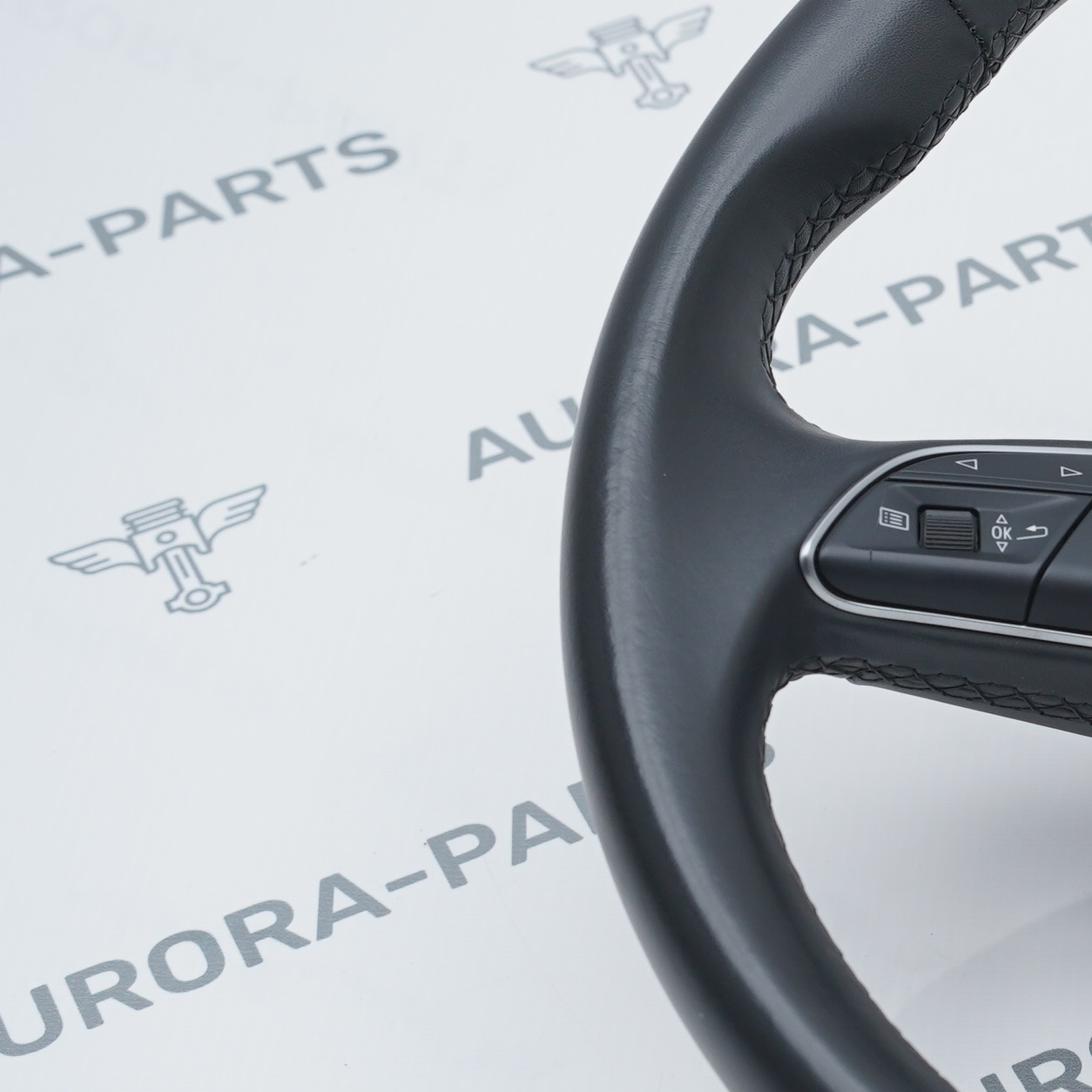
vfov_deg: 13.6
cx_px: 1540
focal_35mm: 128
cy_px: 578
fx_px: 4568
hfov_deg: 13.0
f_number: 6.3
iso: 500
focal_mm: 48
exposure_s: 1/160
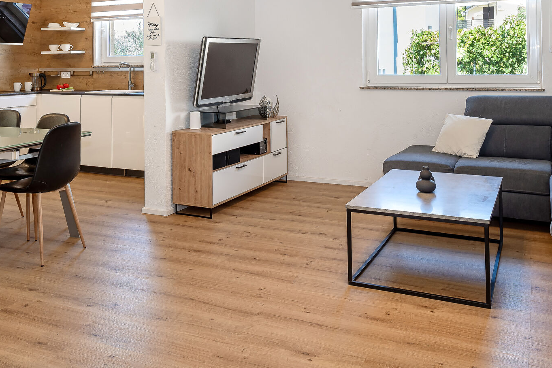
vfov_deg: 32.8
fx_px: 598
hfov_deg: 49.5
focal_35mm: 39
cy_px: 52
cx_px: 251
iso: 100
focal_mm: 19
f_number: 7.1
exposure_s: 1/15
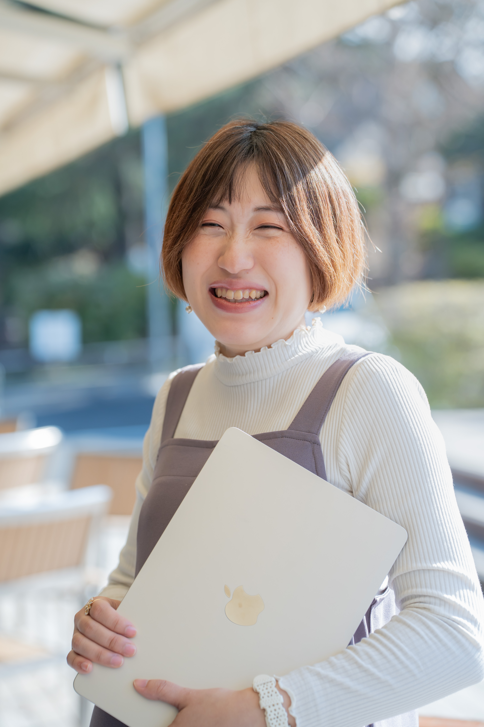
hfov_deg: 14.4
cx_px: 242
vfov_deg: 21.5
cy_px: 364
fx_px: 1916
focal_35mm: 95
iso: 400
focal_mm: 95
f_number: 3.5
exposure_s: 1/1000
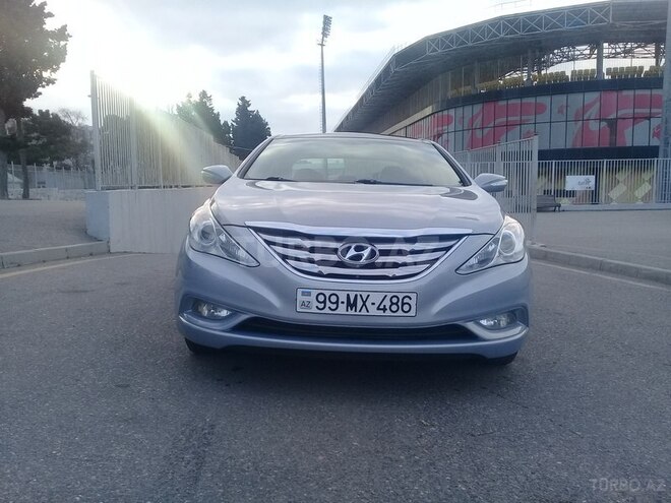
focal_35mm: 31
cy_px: 252
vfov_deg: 45.4
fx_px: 601
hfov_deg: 58.4
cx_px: 336
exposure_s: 1/198
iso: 50
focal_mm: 3.3
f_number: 2.2
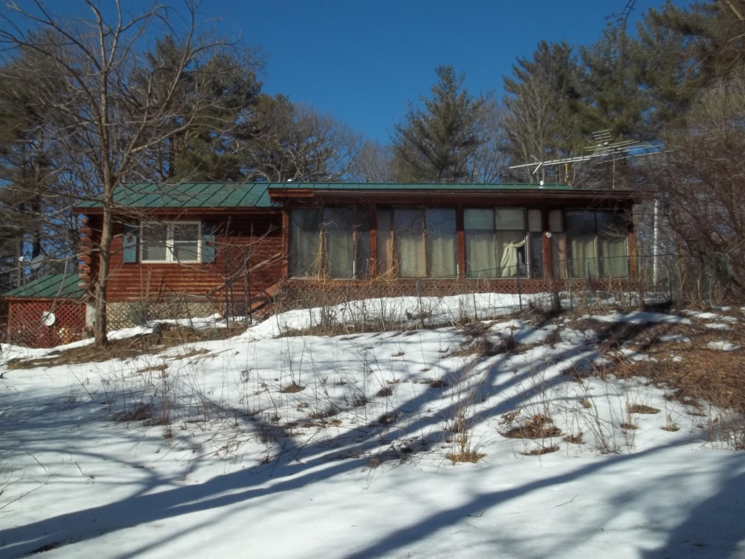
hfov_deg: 55.4
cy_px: 280
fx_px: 710
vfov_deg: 42.9
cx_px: 372
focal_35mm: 33
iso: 64
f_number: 8
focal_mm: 5.9
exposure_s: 1/250
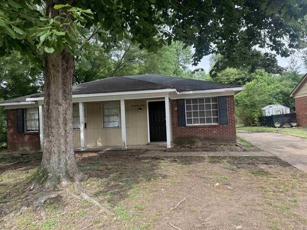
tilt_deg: +6.3
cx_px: 154
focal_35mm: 24
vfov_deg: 56.8
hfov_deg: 71.6
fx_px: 213
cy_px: 115
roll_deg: +3.2
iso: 80
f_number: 1.78
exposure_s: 1/352
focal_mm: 6.76
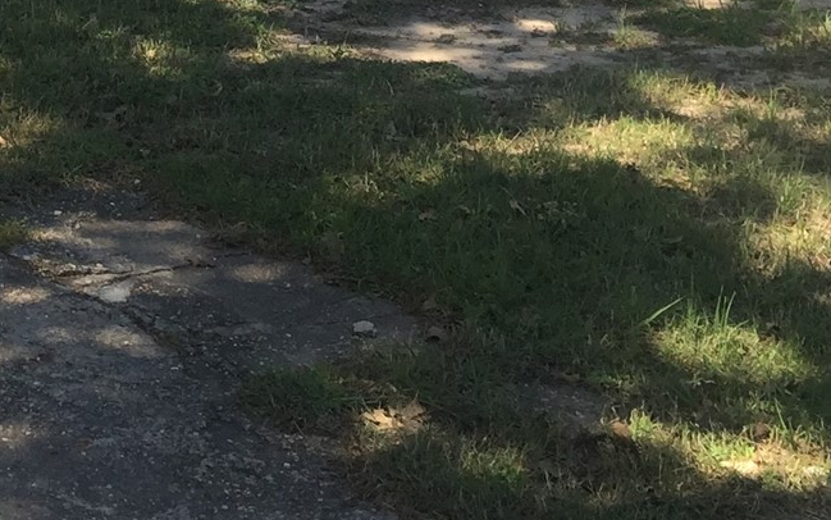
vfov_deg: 12.8
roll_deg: -0.6
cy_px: -250
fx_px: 2197
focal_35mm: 97
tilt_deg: -2.7
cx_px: -241
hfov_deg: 19.7
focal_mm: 4.15
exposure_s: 1/732
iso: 32
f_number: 2.2
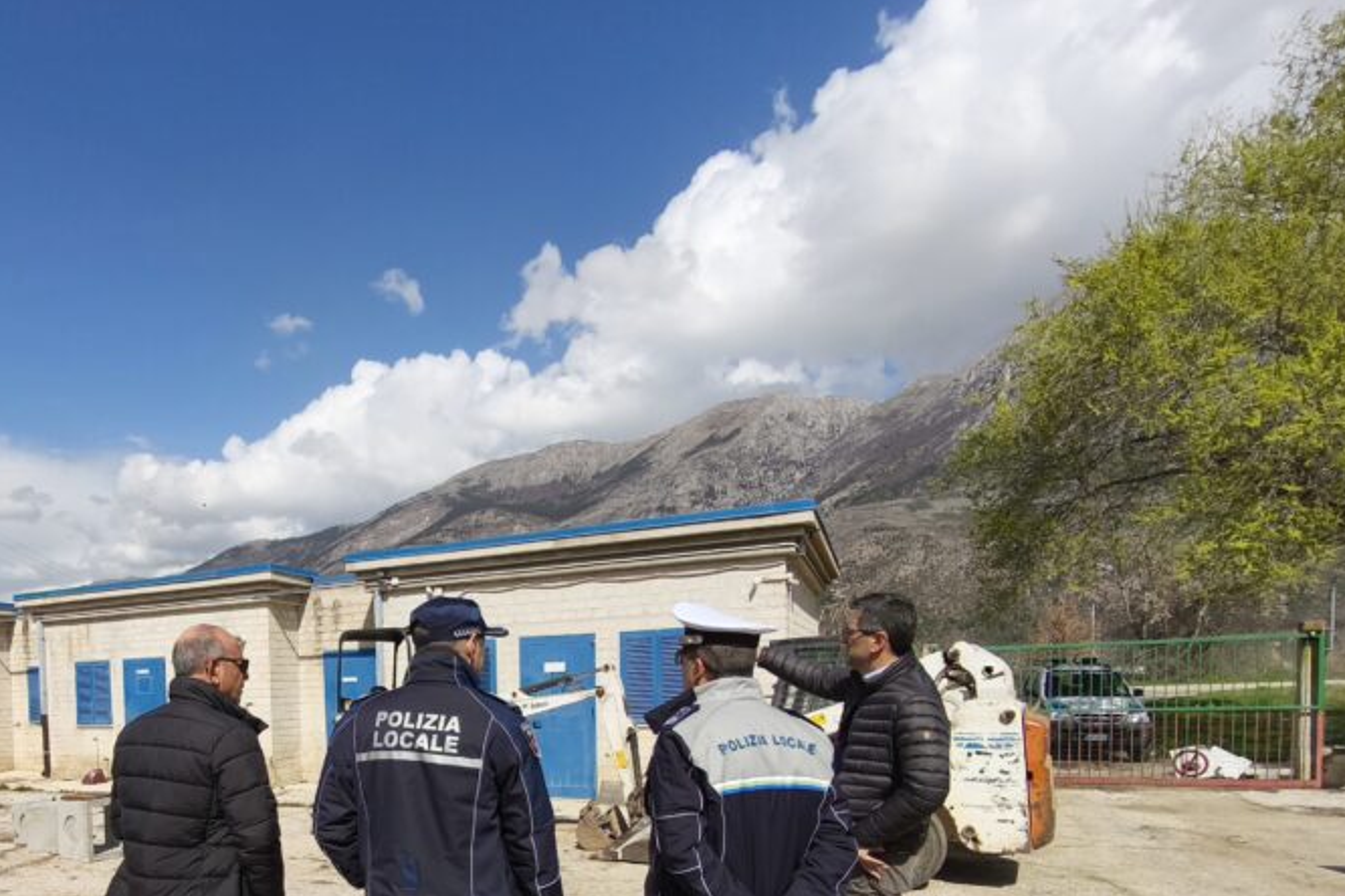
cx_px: 400
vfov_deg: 49.5
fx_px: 897
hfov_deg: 70.5
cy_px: 737
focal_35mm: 24
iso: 50
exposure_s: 1/2268
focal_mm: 1.91
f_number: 2.2
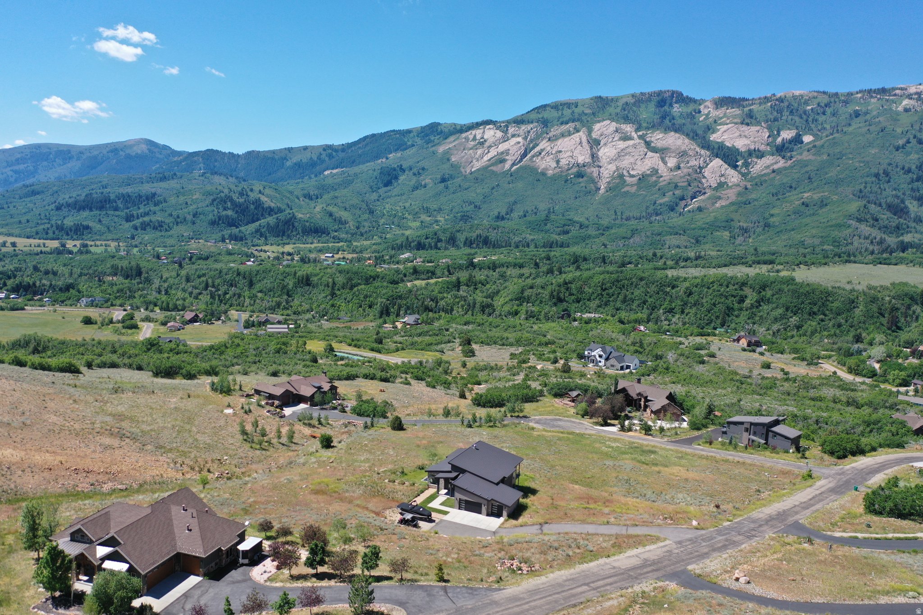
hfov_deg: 65.5
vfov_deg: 46.4
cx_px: 462
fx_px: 718
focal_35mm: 28
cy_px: 308
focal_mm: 10.26
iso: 100
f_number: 3.2
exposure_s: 1/1250
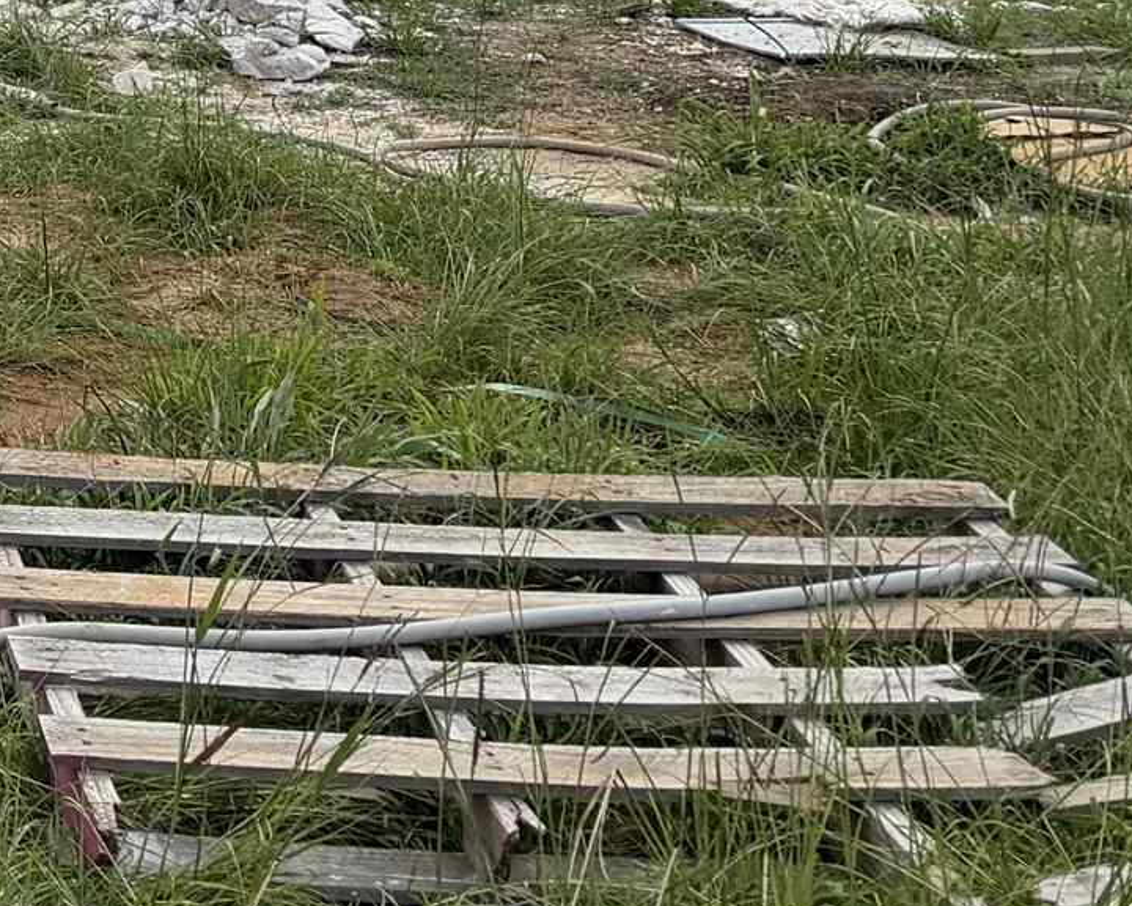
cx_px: -860
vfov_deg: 14.1
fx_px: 3350
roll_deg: +3.6
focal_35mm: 100
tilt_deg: +1.2
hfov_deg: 16.3
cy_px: -557
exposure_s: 1/3584
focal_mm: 6.76
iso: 80
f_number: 1.78
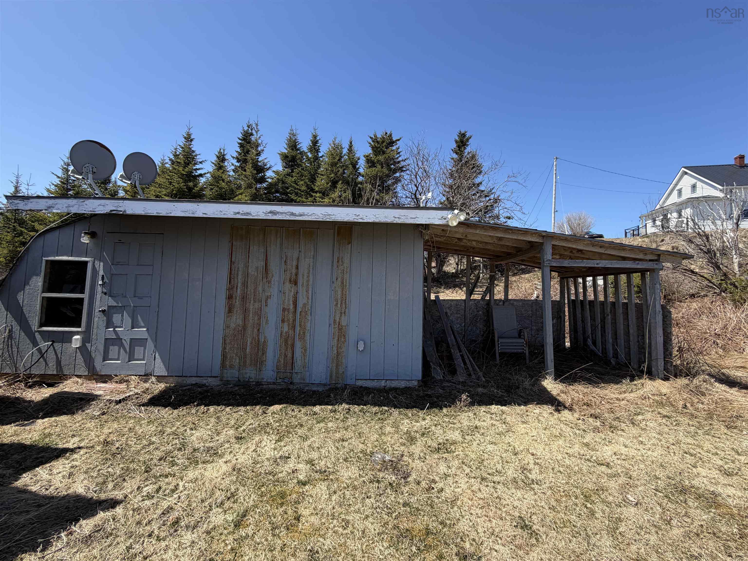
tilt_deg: +1.4
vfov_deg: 85.7
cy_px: 280
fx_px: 303
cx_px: 374
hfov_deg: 102.1
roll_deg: -1.0
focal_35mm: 14
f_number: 2.2
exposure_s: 1/770
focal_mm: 2.22
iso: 32
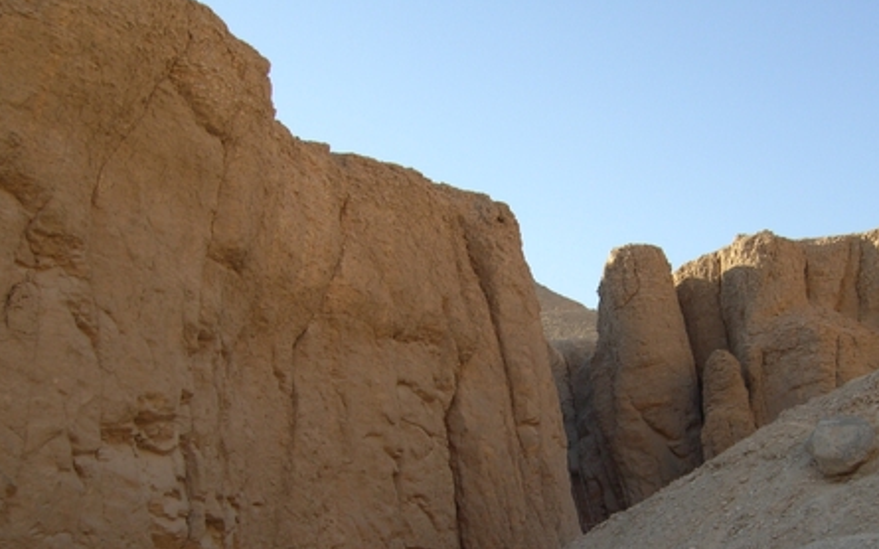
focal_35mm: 50
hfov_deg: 40.1
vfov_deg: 25.5
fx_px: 1198
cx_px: 527
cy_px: 409
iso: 50
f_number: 5.6
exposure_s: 1/150
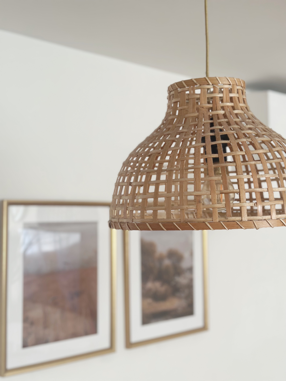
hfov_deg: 30.3
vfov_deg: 39.7
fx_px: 529
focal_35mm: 48
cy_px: 190
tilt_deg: +3.9
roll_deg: +1.0
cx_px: 143
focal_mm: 6.86
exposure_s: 1/60
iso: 200
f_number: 1.78
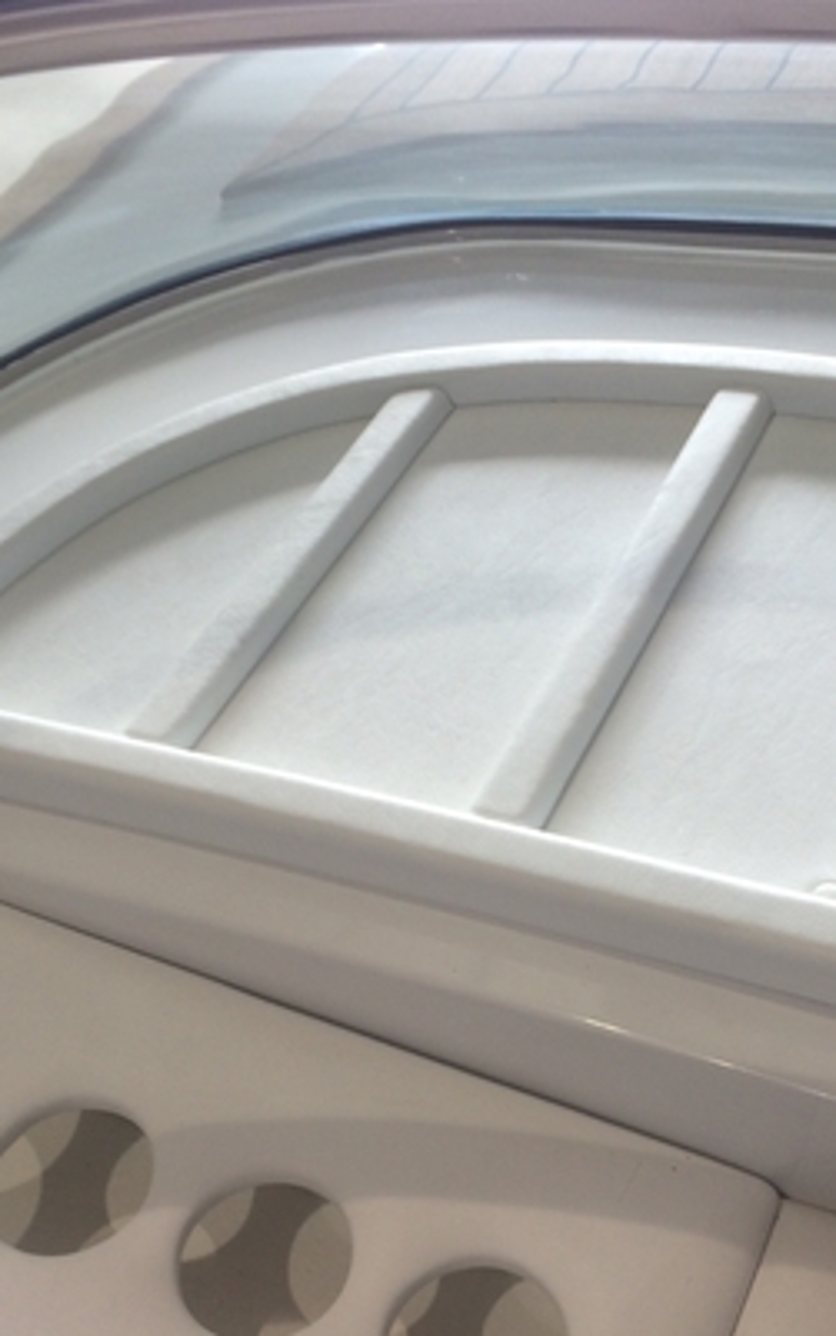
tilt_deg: -48.7
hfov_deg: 27.9
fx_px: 1675
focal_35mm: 46
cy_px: 866
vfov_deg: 43.0
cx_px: 516
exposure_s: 1/50
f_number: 2.2
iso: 40
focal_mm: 4.15
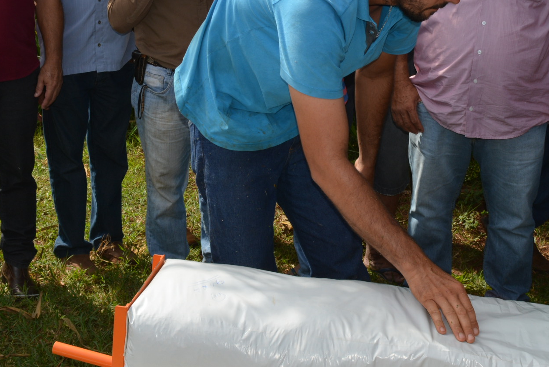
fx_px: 977
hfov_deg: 31.4
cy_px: 31
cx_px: 263
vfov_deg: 20.8
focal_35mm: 64
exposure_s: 1/200
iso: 100
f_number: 9
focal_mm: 18
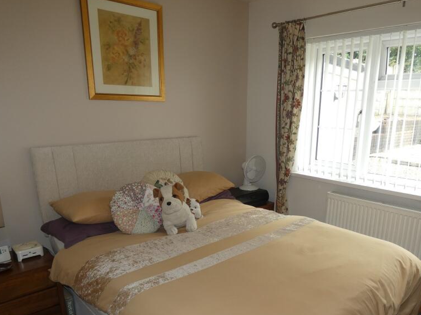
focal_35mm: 27
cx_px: 251
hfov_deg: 64.8
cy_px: 206
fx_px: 328
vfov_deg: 50.5
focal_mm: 3.6
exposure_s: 1/60
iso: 80
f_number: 2.8
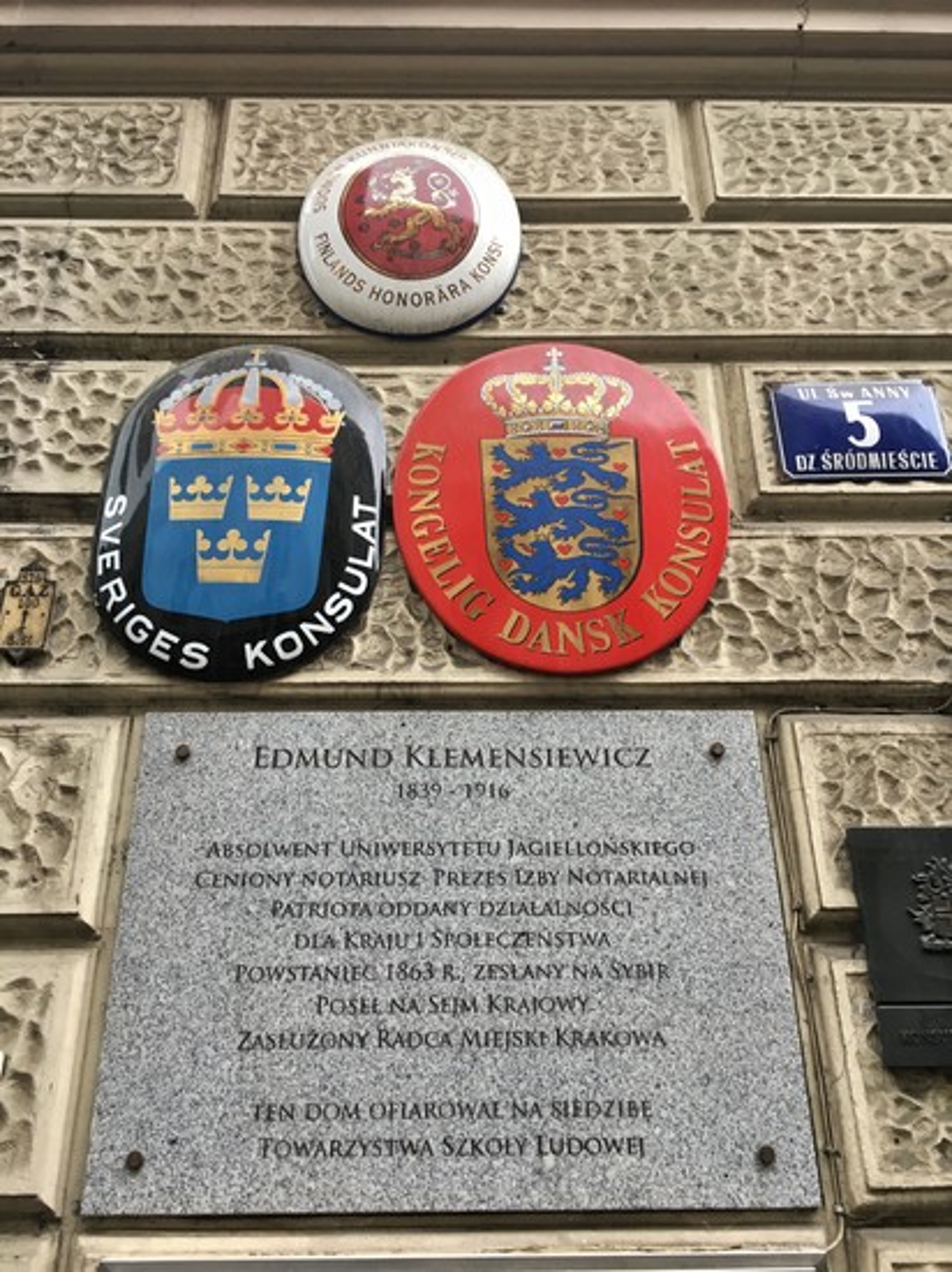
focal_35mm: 29
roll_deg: +0.0
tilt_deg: +27.8
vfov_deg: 61.7
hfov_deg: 48.2
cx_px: 476
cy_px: 636
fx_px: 1064
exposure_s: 1/33
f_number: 2.2
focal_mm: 4.15
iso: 40
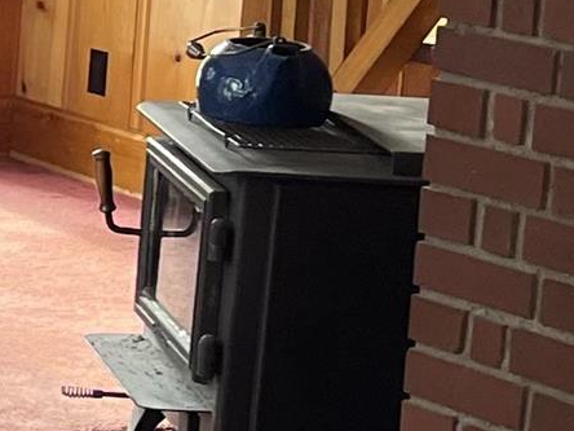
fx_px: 2985
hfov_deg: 9.7
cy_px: 48
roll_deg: -1.3
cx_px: -809
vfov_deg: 8.2
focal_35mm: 180
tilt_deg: -10.0
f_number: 1.6
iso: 100
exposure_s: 1/120
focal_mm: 5.1
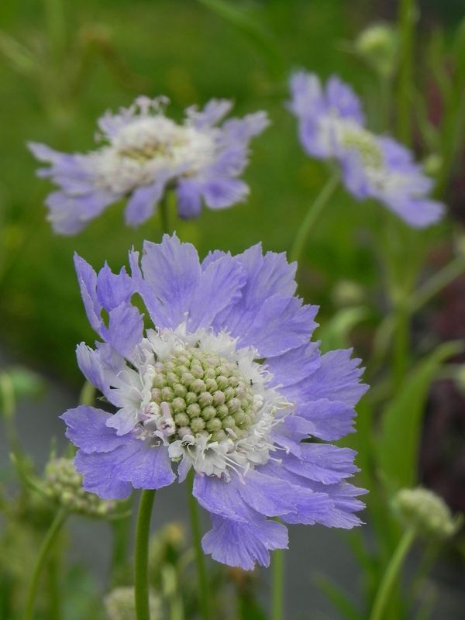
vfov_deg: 15.3
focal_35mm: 129
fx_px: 2310
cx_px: 232
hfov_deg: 11.5
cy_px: 310
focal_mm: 23
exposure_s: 1/250
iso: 160
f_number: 5.6
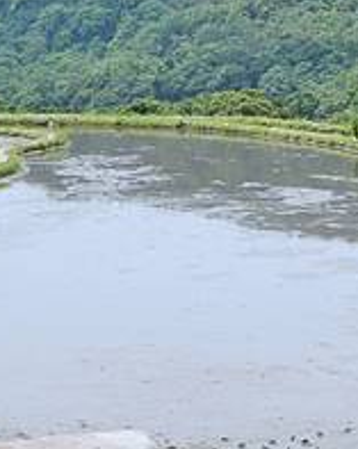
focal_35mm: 139
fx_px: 1845
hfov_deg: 10.6
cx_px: 566
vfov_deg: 13.9
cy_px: 215
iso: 200
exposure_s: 1/1300
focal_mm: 14
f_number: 4
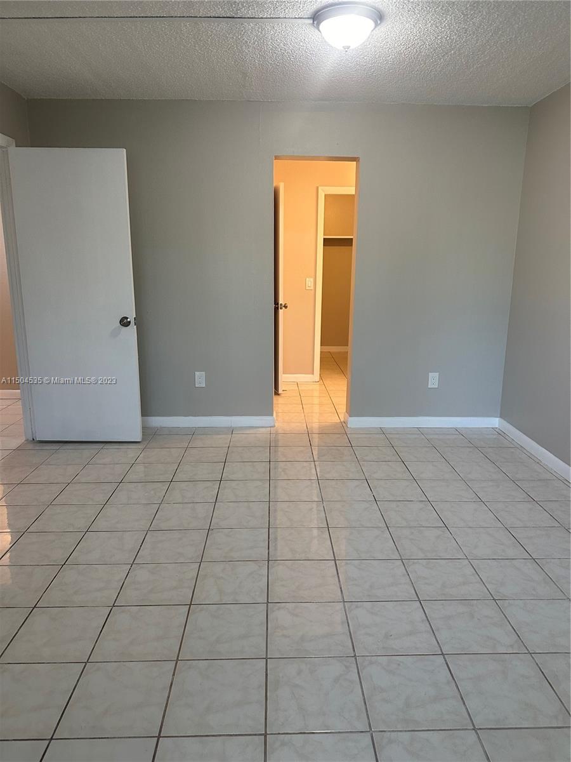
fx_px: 528
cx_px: 286
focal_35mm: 24
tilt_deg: -12.4
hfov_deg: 56.8
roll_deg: -0.8
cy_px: 381
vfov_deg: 71.6
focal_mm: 6.86
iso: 200
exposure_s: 1/120
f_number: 1.78
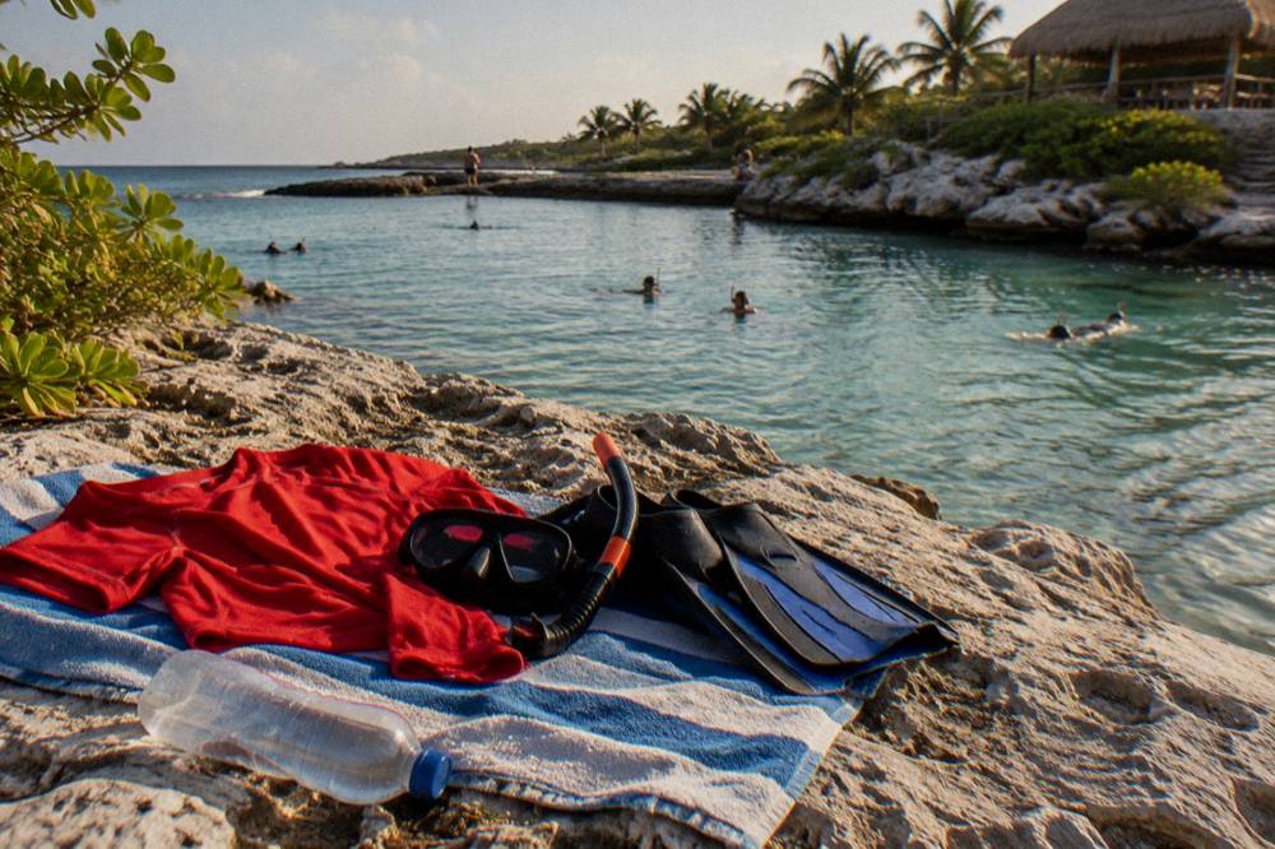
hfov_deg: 40.4
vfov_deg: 27.5
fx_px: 1735
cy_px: 424
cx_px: 638
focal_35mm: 49
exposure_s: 1/640
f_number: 5.6
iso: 400
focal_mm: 49
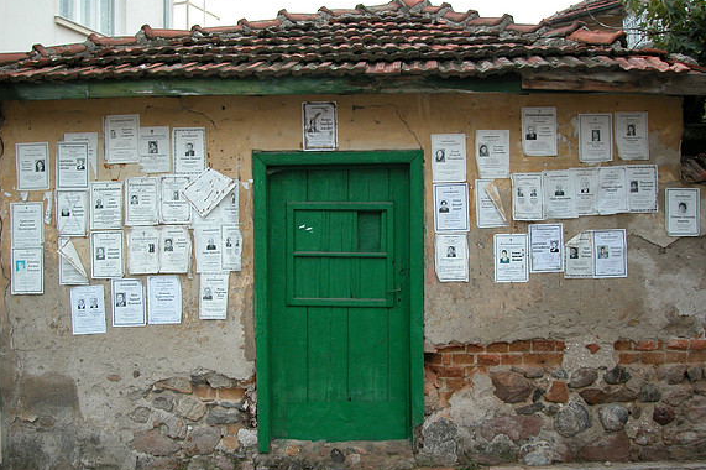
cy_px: 241
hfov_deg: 51.9
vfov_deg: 35.9
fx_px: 725
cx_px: 354
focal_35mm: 37
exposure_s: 1/53
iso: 100
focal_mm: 9
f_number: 3
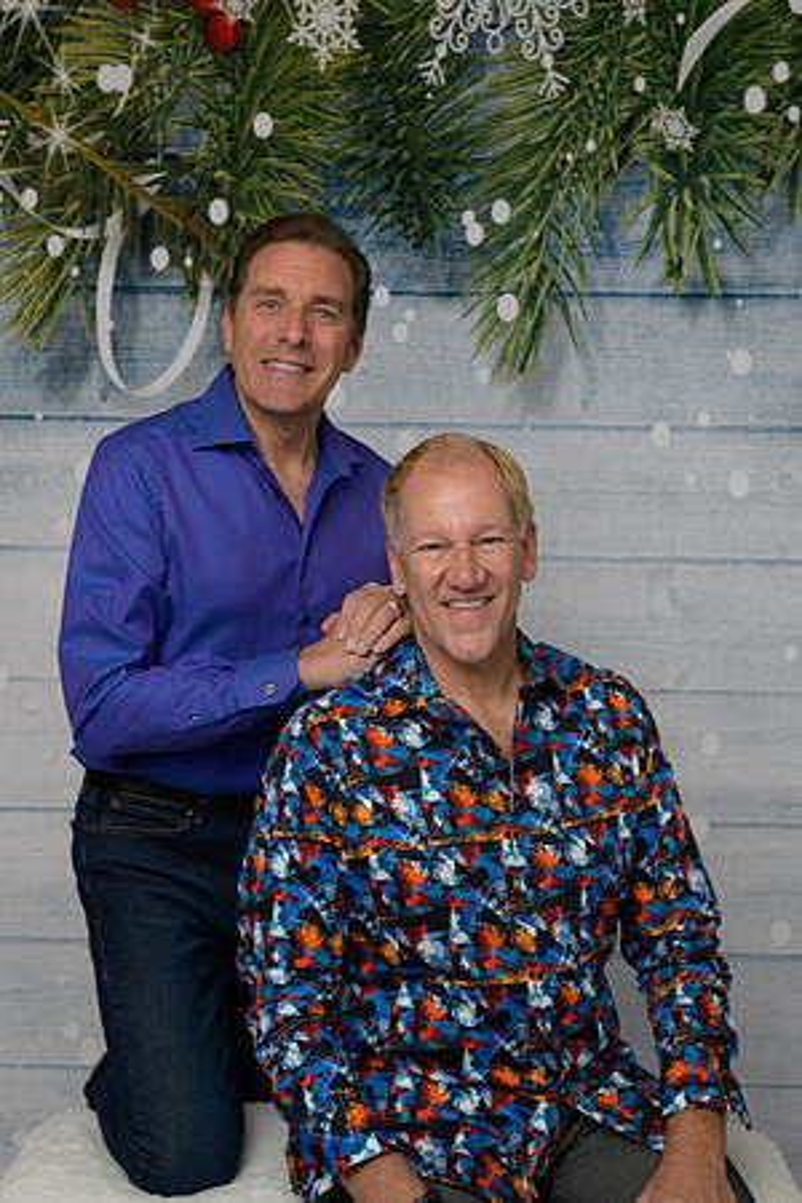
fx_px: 1671
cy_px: 602
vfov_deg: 39.6
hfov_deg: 27.0
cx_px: 401
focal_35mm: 50
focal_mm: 50
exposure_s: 1/125
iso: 400
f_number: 10
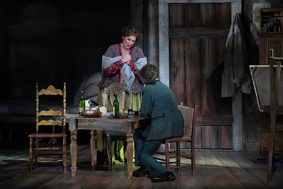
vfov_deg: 3.8
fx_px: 2838
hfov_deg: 5.7
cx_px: 142
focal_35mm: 361
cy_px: 94
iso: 16000
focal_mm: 361
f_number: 10
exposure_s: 1/320
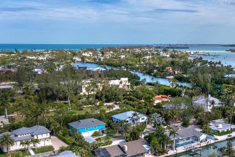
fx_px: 294
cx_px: 177
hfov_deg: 42.3
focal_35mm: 45
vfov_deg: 29.3
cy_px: 120
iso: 100
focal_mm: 10.26
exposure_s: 1/500
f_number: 6.3
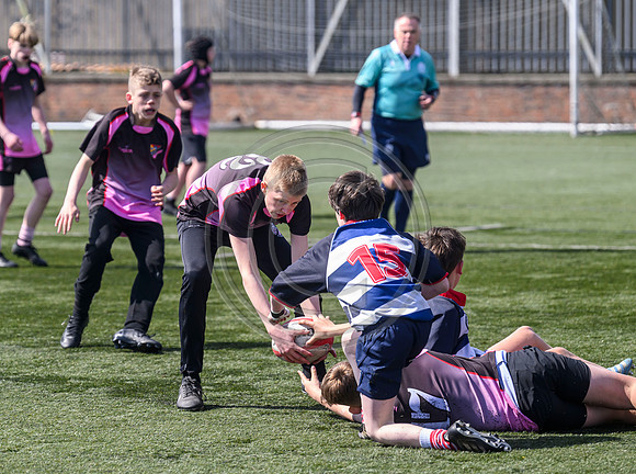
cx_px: 230
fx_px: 3541
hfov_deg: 10.3
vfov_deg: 7.7
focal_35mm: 193
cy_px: 209
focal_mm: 155
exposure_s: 1/2000
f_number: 4
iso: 500
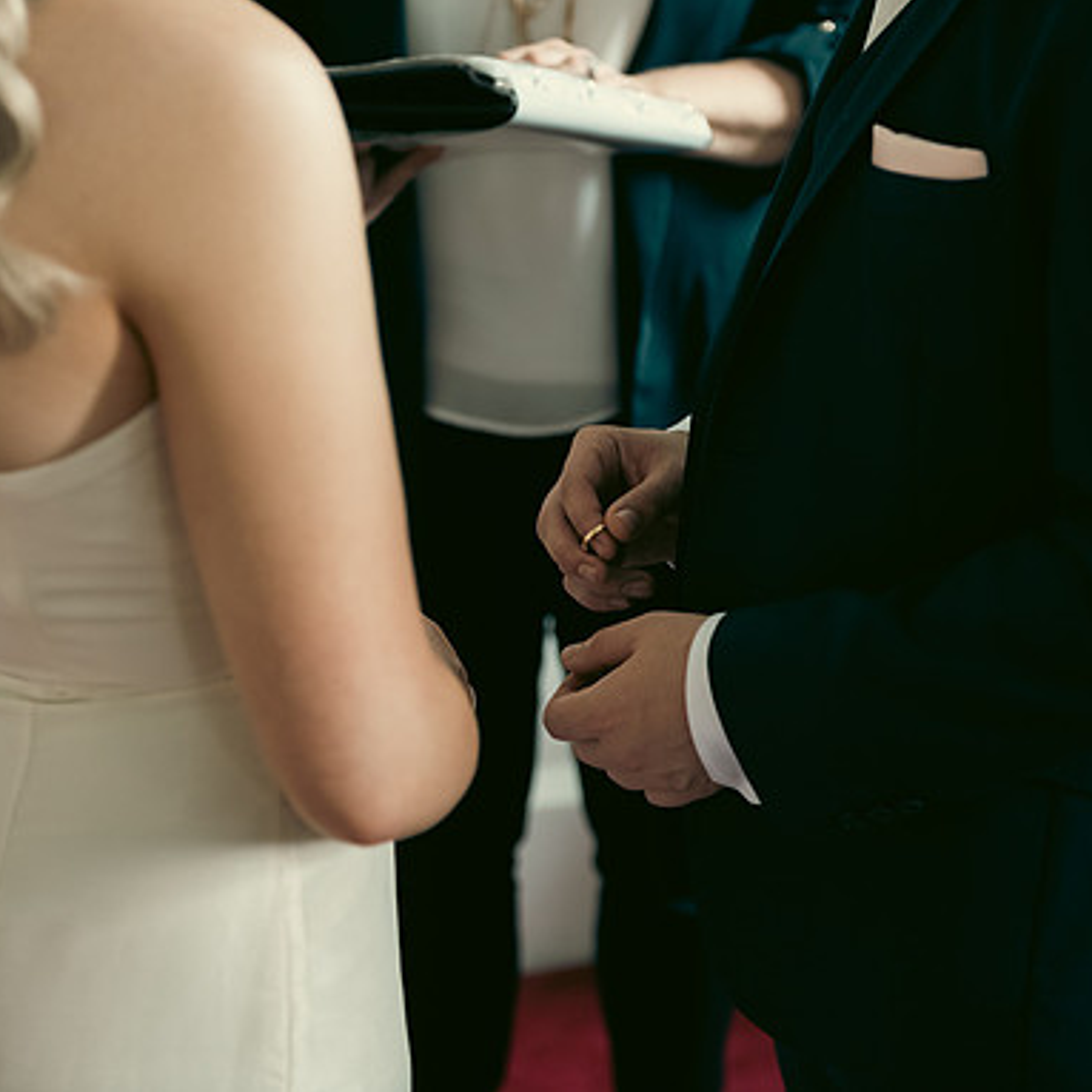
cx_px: 604
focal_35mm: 90
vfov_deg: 19.3
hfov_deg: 19.3
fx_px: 3212
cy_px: 543
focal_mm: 70
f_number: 3.5
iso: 800
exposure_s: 1/160
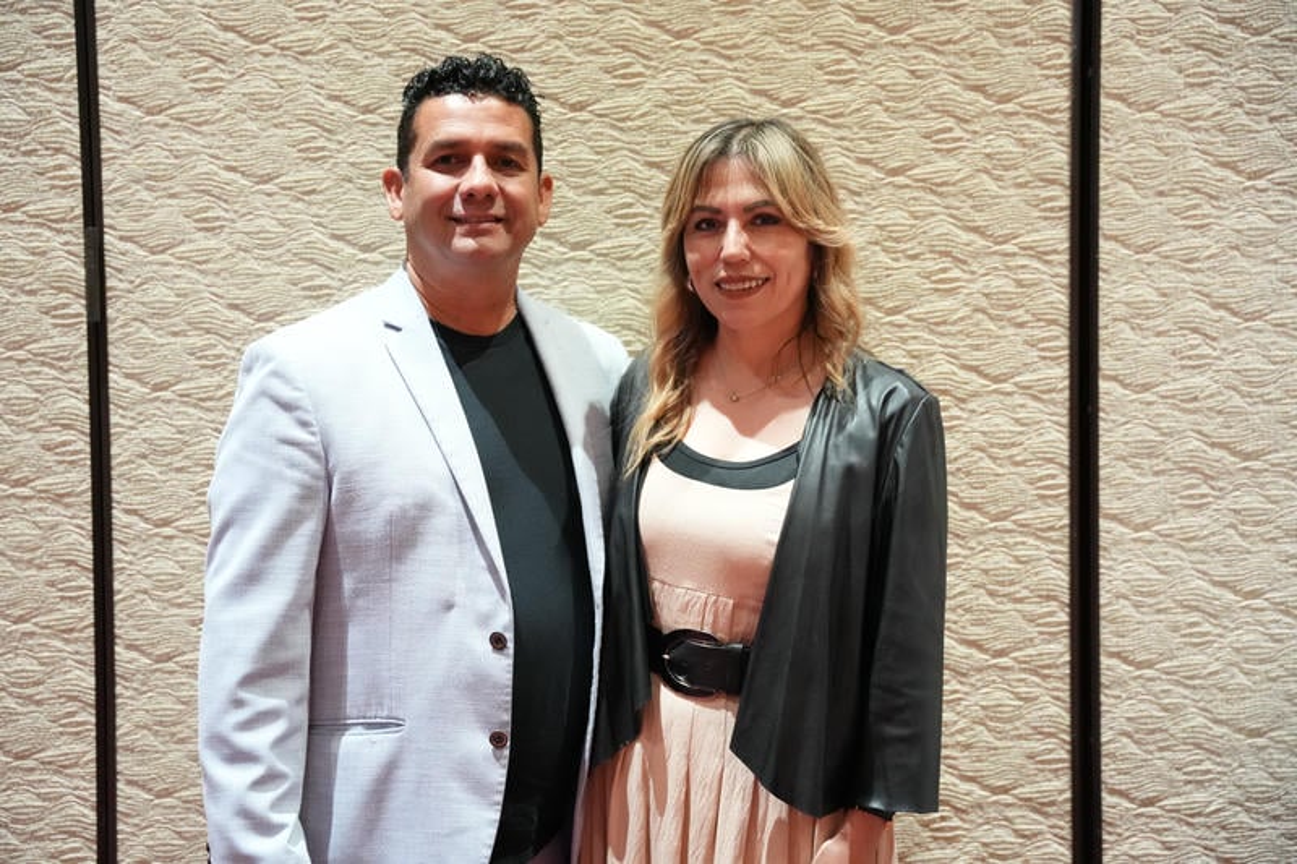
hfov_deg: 38.0
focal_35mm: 52
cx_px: 648
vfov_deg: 25.8
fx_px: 1884
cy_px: 432
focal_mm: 52.3
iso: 10000
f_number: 2.8
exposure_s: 1/60
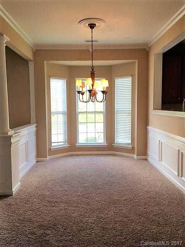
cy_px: 124
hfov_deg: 48.2
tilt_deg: -4.8
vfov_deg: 61.7
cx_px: 92
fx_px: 207
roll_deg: +0.5
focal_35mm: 29
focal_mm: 4.15
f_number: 2.2
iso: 25
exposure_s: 1/60
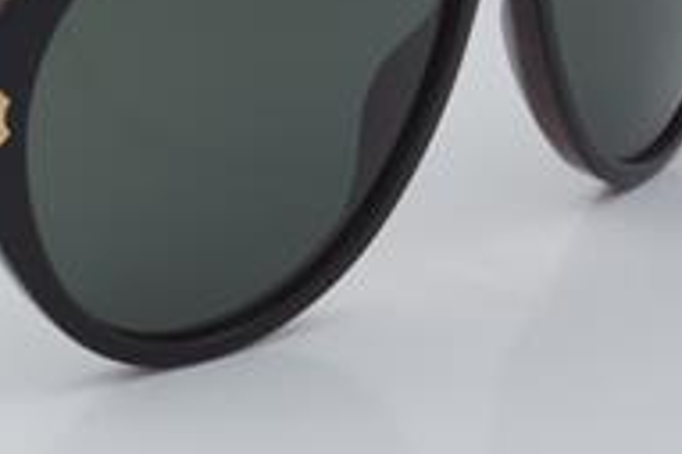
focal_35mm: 157
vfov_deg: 8.7
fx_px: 2972
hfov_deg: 13.0
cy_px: 50
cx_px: 82
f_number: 32
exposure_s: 1/4
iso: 100
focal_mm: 50
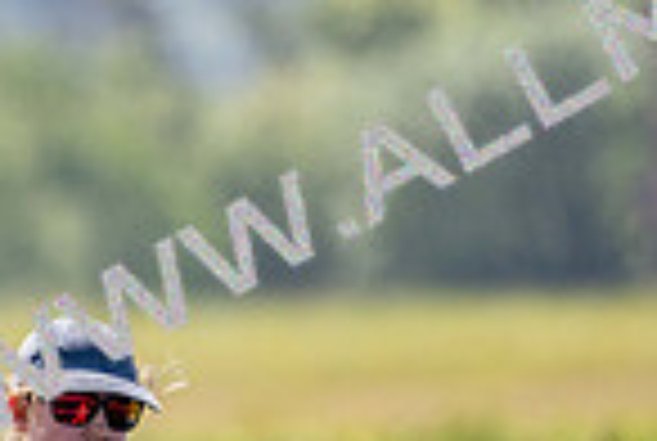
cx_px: -396
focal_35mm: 1586
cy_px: 511
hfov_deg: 1.3
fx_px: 29003
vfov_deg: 0.9
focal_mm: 400
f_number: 4.5
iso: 220
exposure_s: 1/2500
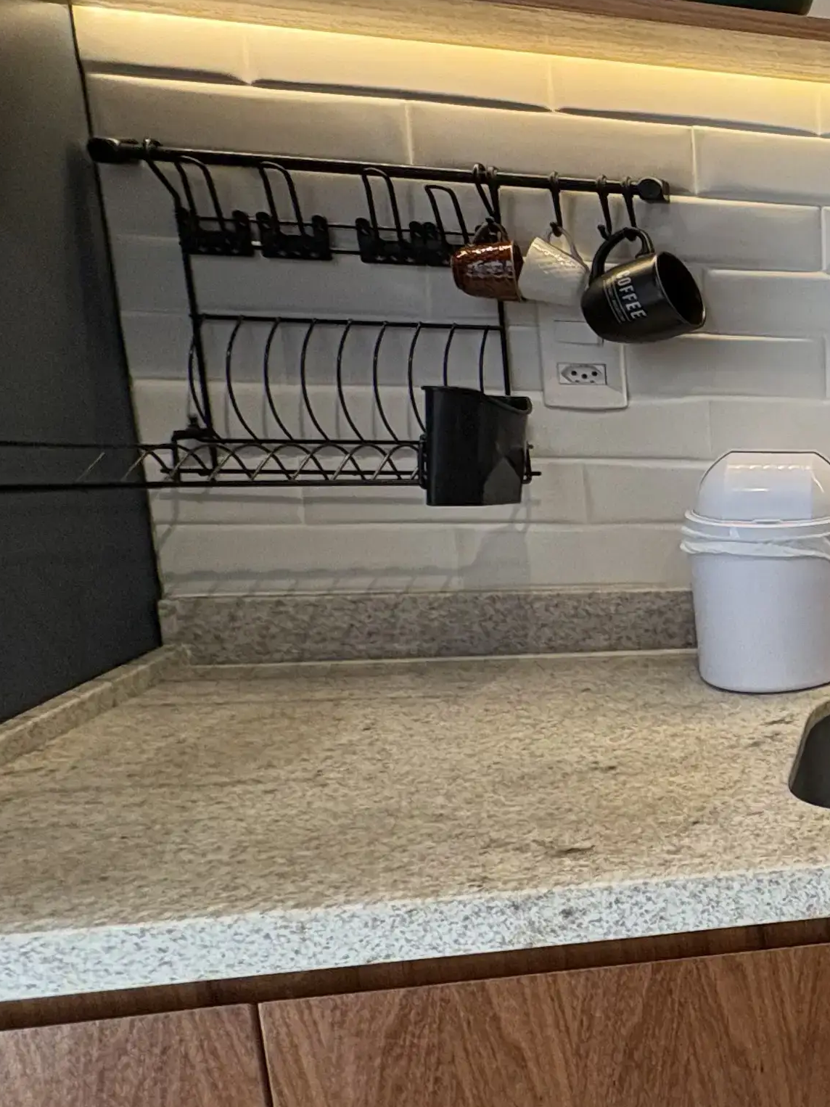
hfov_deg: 24.8
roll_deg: -2.4
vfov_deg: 50.1
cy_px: 530
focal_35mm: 37
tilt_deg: -9.6
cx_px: 1362
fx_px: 1183
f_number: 2.2
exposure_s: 1/120
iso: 125
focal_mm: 2.22
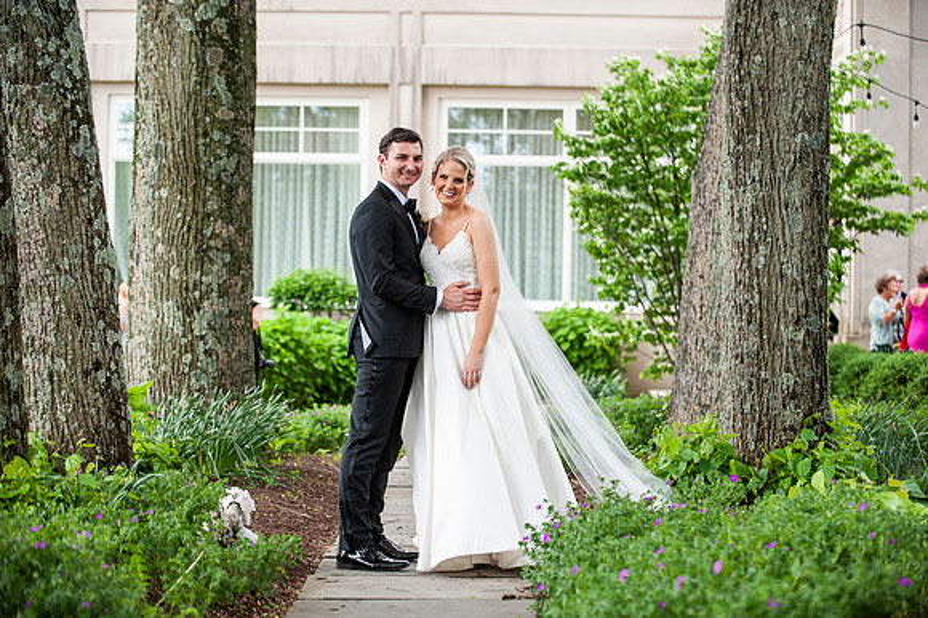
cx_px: 464
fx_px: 2236
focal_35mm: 87
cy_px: 309
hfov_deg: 23.4
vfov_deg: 15.7
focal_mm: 86
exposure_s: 1/320
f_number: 3.5
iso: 640
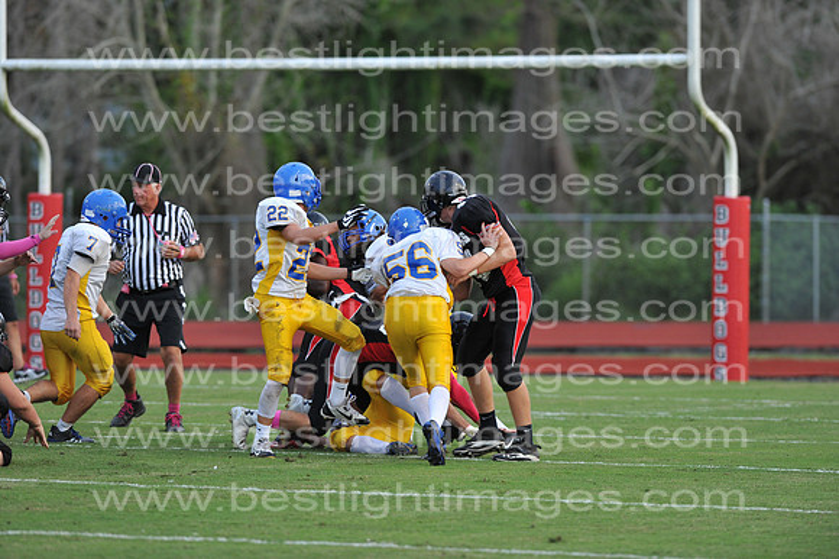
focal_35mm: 300
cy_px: 280
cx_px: 420
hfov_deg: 6.9
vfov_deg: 4.6
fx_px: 6987
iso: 1250
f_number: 4
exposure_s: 1/800
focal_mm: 300
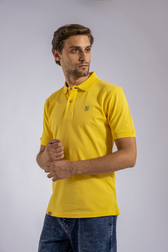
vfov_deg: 30.1
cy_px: 126
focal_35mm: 67
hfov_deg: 20.3
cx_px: 84
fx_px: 469
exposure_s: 1/125
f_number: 10
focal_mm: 44.4
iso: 80
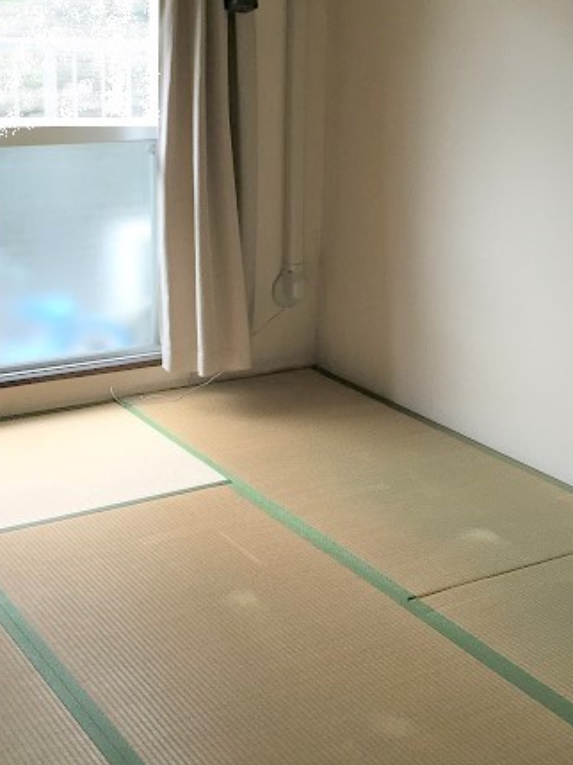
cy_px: 370
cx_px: 258
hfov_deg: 27.0
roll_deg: -0.8
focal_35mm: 54
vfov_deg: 35.6
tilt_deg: -16.9
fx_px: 1193
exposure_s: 1/30
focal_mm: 4.15
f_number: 2.2
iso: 64
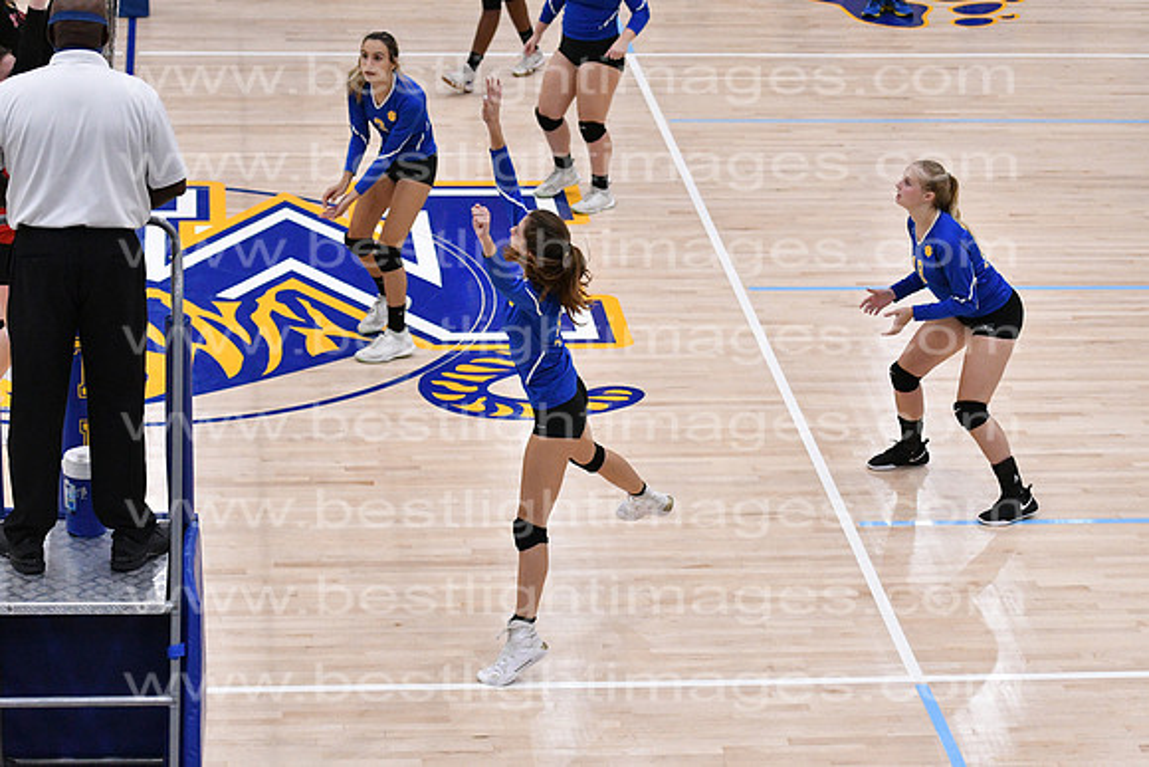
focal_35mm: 105
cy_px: 384
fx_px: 3352
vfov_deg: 13.0
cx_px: 574
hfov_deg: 19.5
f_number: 3.2
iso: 6400
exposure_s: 1/1250
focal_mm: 70
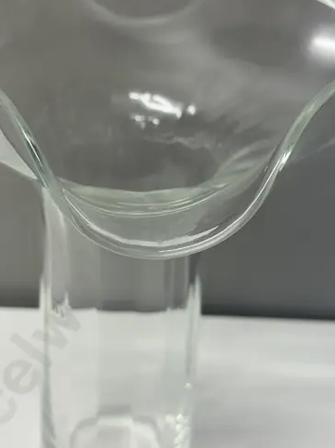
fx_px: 659
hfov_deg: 28.5
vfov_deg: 37.5
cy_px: 228
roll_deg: -3.7
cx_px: 132
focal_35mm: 51
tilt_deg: -32.5
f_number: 1.78
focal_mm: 6.86
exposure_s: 1/100
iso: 100
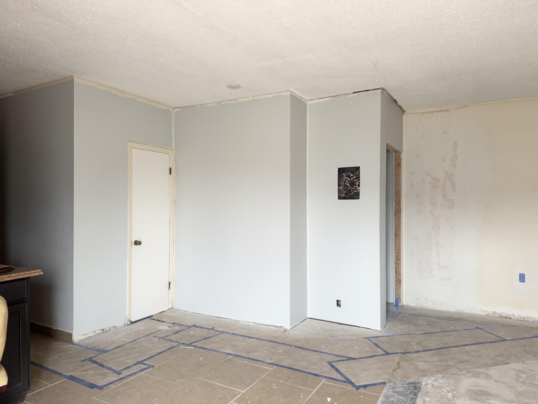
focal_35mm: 24
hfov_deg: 71.6
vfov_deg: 56.8
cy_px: 202
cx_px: 269
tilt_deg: -0.4
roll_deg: +0.1
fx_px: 373
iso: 200
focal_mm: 6.76
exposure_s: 1/65
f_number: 1.78
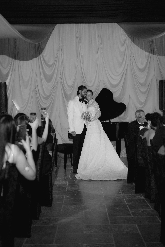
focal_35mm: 50
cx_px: 82
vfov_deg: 39.6
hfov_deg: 27.0
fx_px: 344
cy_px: 124
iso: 400
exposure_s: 1/160
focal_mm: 50
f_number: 2.2
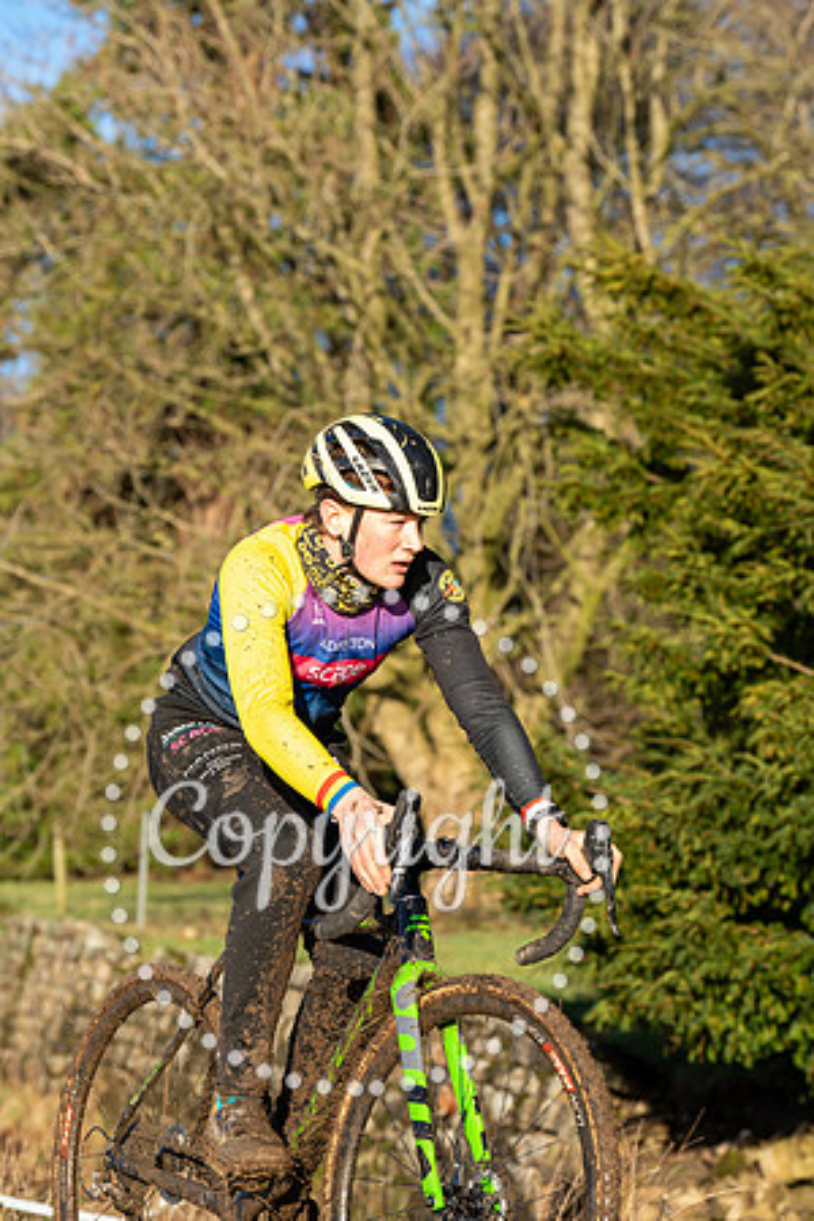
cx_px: 407
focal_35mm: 95
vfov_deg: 21.5
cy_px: 610
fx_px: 3222
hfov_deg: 14.4
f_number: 5
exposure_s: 1/1000
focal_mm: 95
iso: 250
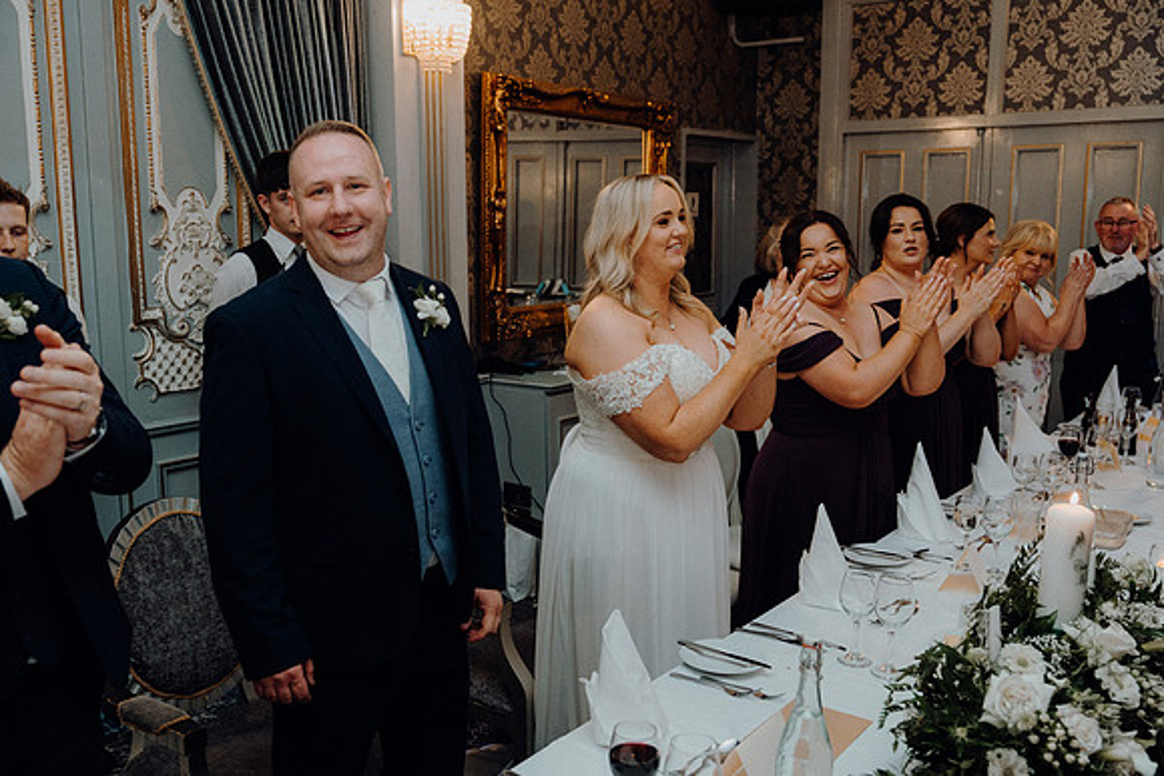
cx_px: 582
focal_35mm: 34
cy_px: 388
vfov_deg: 38.9
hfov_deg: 55.8
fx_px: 1100
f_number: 3.5
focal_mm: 34
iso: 2500
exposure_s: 1/160
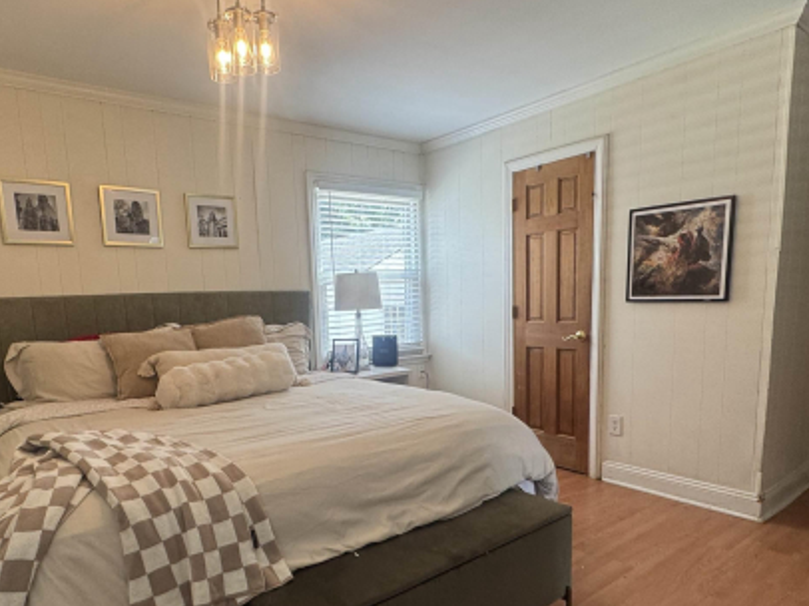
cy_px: 375
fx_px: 537
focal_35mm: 23
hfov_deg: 73.7
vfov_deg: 58.2
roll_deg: +2.2
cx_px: 362
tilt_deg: -8.3
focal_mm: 2.22
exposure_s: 1/120
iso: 125
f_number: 2.2
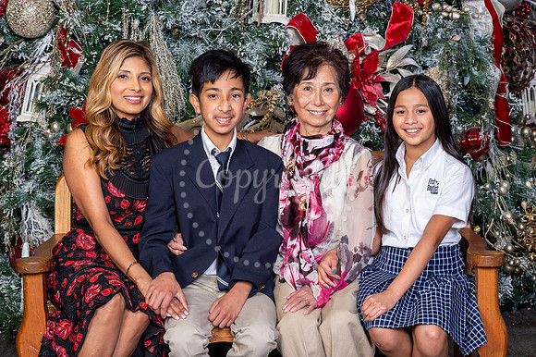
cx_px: 268
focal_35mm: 85
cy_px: 178
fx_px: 1265
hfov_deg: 23.9
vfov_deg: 16.1
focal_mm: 85
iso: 400
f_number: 8
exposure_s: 1/125
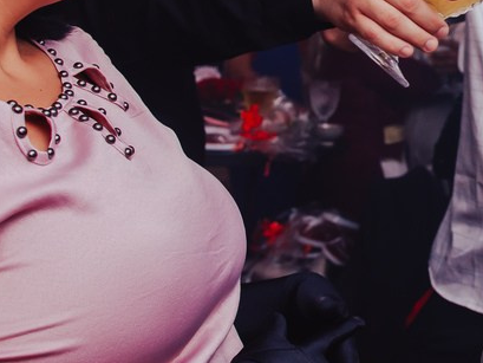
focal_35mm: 76
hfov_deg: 24.0
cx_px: 531
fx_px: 1061
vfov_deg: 18.8
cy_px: -9
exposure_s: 1/60
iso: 320
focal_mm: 18
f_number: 2.8
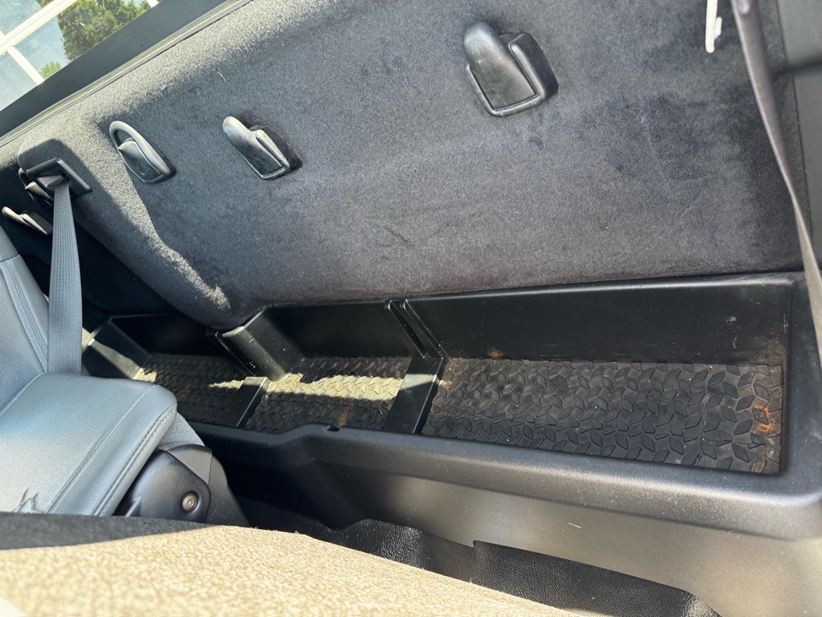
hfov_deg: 71.6
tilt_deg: -31.7
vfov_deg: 56.8
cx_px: 411
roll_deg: +34.4
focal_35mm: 24
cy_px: 308
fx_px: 570
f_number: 1.78
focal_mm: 6.76
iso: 200
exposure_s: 1/87
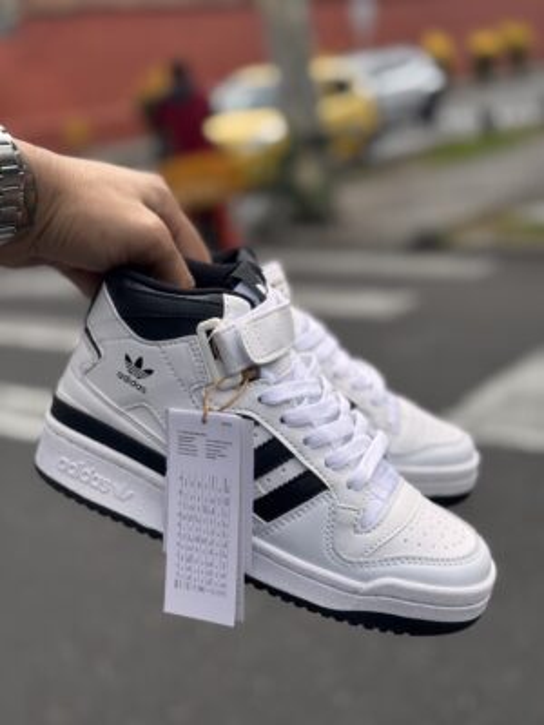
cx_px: 272
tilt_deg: -15.8
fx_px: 1006
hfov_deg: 30.3
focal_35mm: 48
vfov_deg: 39.7
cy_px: 362
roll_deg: +7.4
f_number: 1.78
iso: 64
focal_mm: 6.76
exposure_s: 1/4049
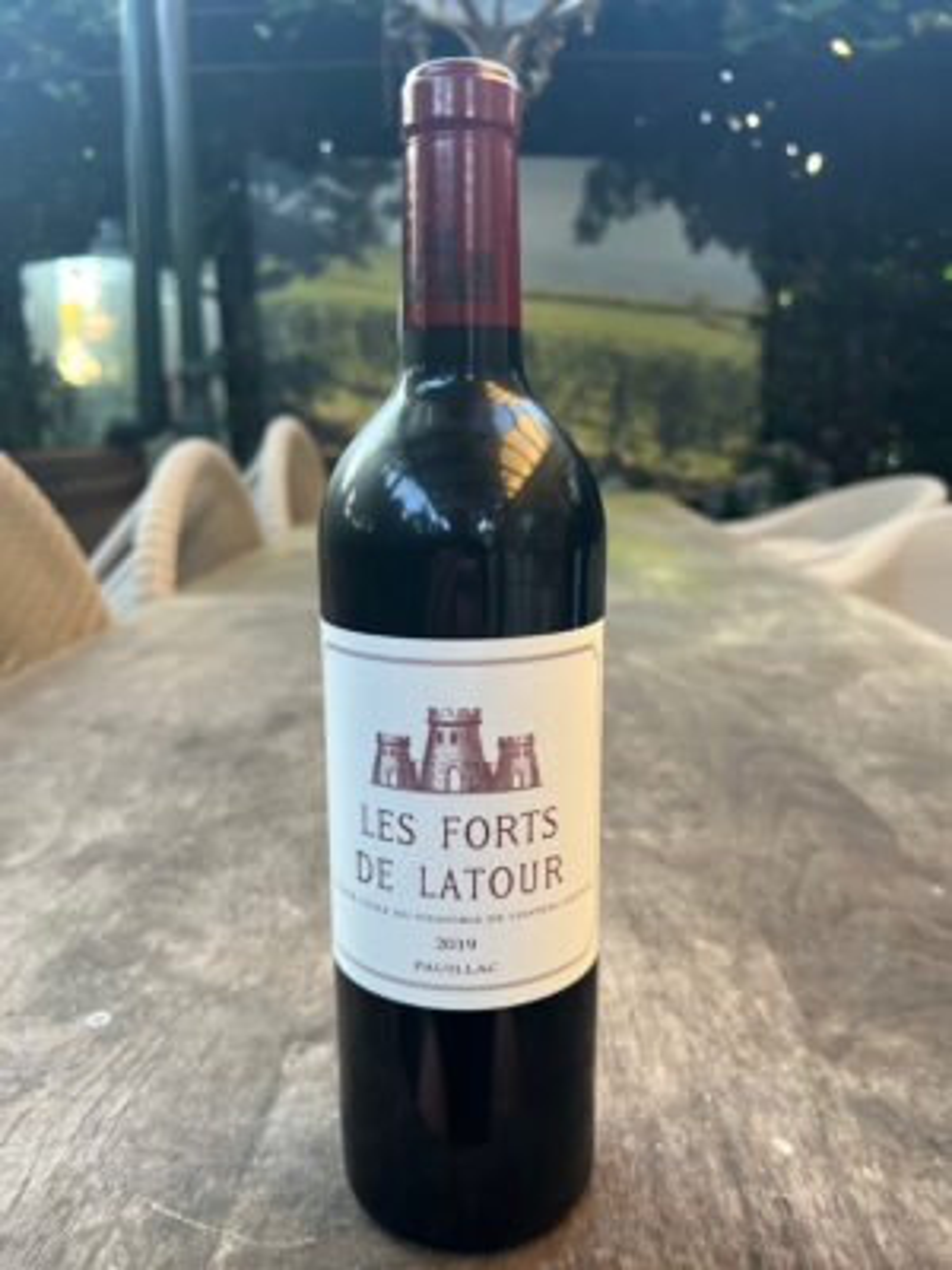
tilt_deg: -12.2
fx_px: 953
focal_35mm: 26
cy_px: 635
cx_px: 476
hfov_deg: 53.1
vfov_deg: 67.3
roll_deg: +0.5
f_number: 1.5
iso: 125
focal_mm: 5.7
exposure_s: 1/121
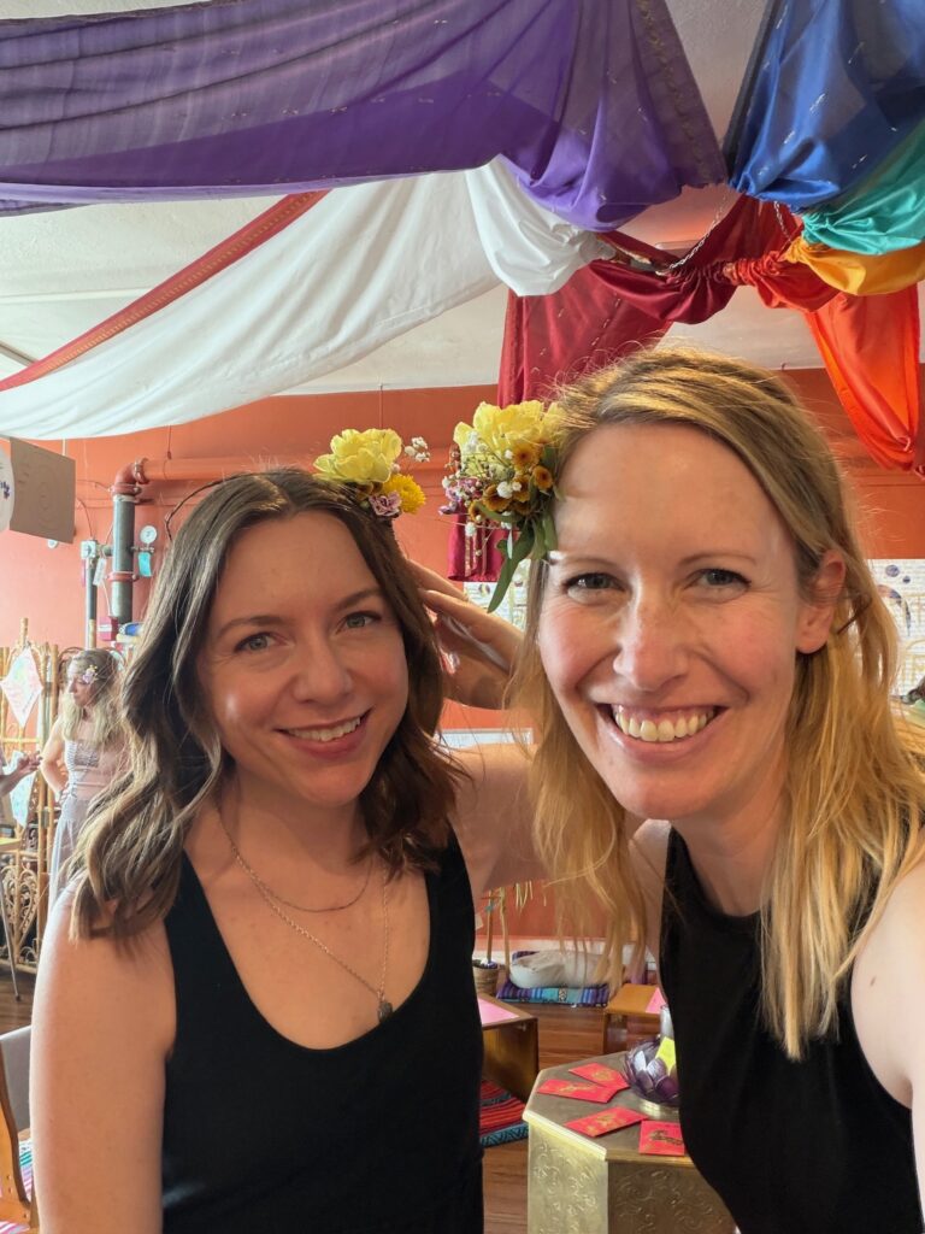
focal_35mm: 30
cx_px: 462
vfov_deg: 60.0
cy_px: 617
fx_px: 1069
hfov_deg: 46.8
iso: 200
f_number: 1.9
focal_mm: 2.71
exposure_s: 1/55
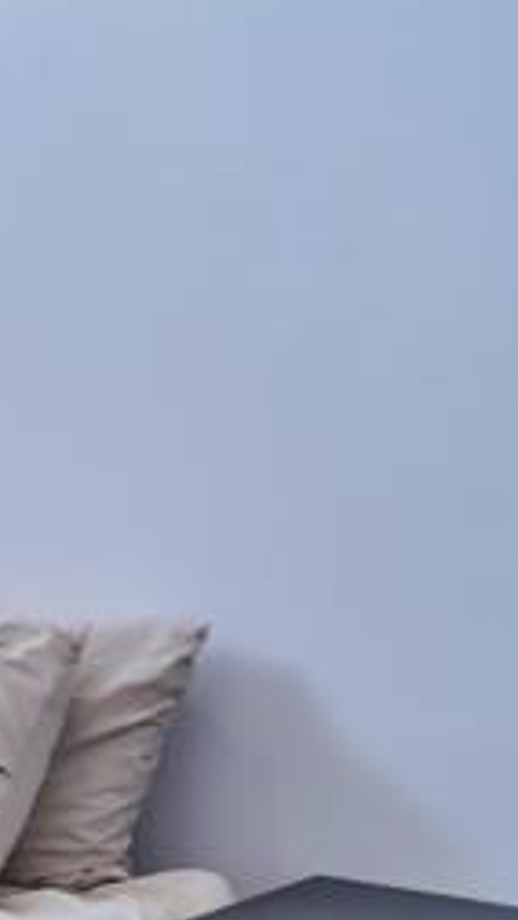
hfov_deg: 10.9
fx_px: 2073
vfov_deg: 24.7
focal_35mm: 85
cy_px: 686
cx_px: -894
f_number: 2.8
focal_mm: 20
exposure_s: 1/60
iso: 200
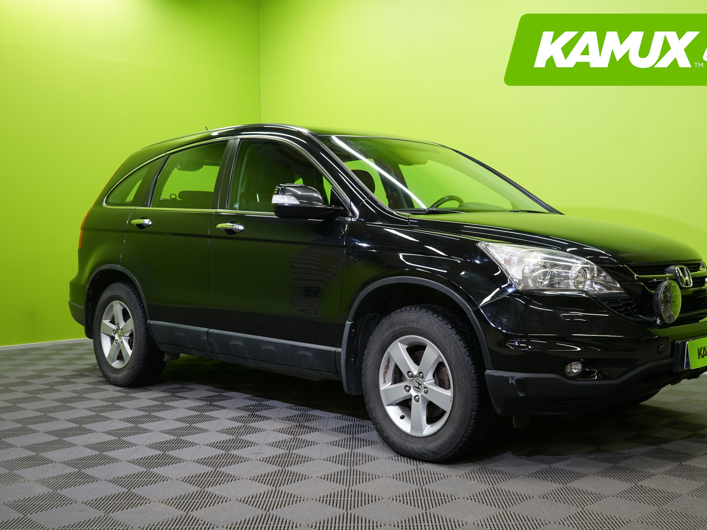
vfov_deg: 36.0
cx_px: 398
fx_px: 817
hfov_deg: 46.7
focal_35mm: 40
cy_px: 267
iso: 500
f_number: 5.6
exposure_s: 1/25
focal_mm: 35
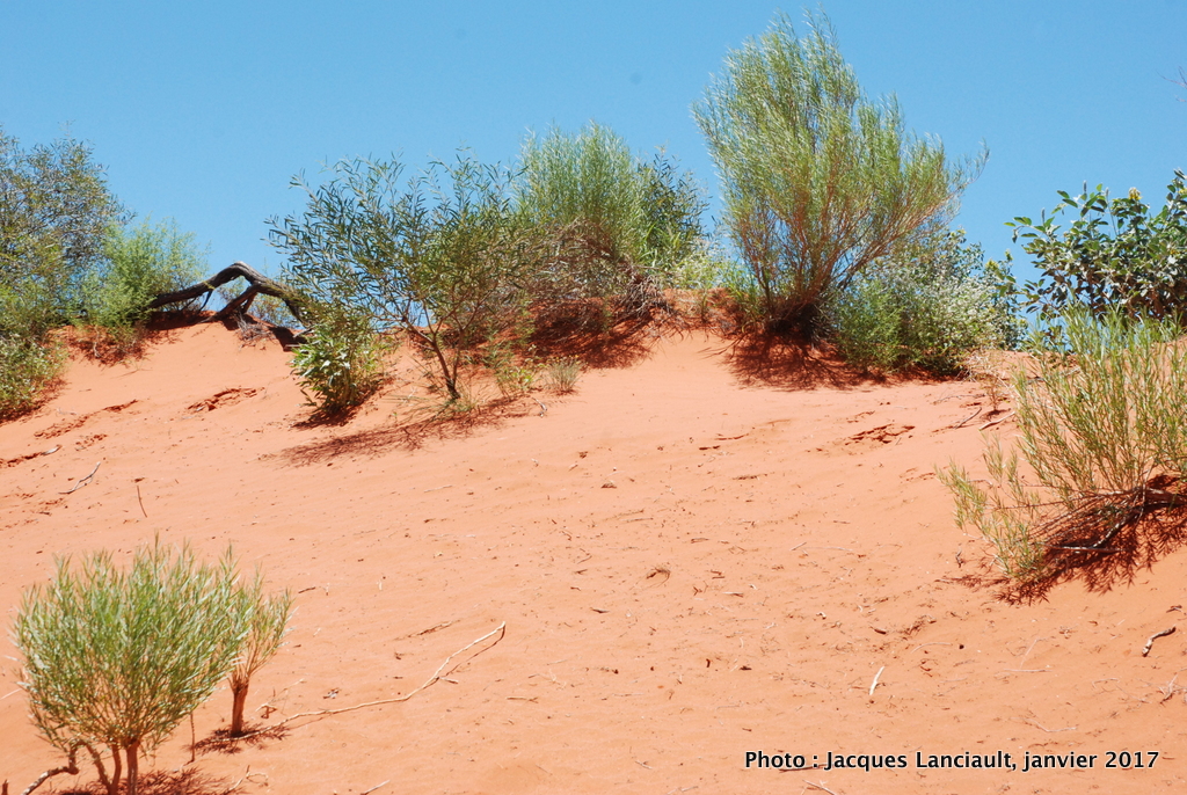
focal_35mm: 60
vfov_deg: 22.7
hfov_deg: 33.4
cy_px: 398
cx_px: 594
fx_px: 1981
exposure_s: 1/320
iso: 500
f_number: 13
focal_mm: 40
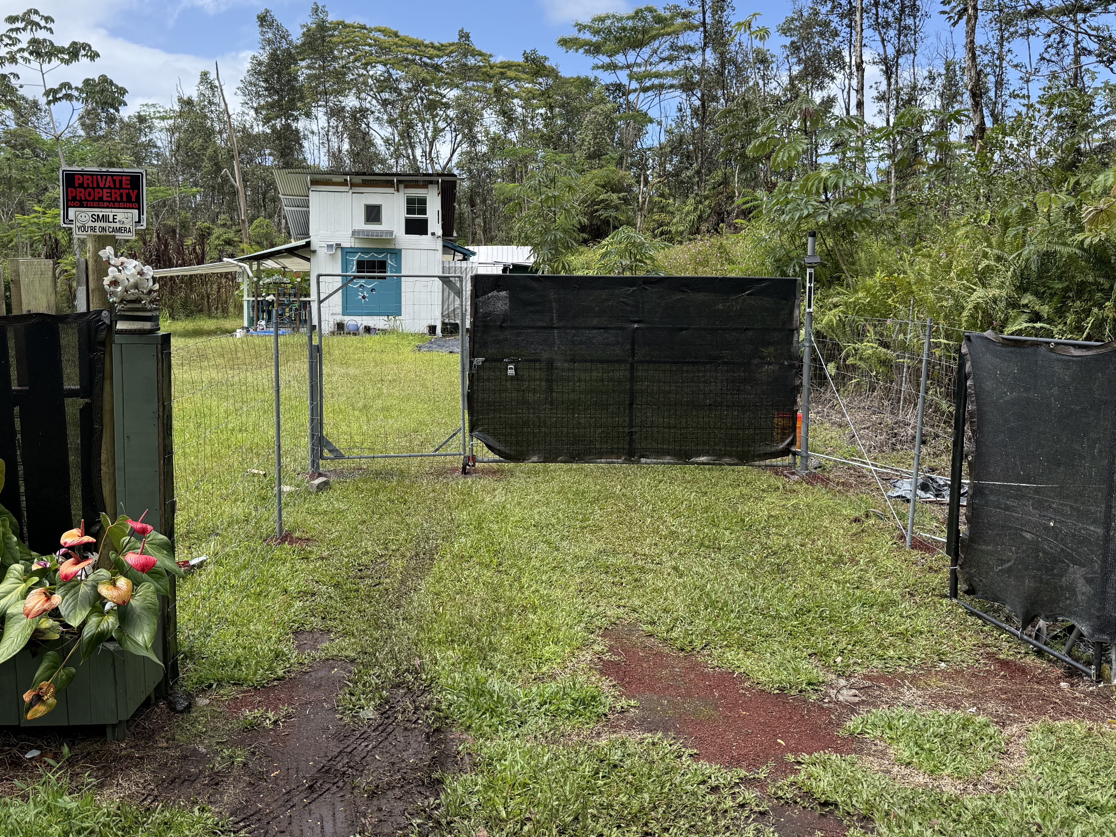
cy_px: 324
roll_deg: -0.4
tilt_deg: -3.1
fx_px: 967
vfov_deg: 46.5
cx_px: 524
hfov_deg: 59.9
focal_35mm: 30
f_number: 1.78
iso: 100
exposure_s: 1/2703
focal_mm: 6.76
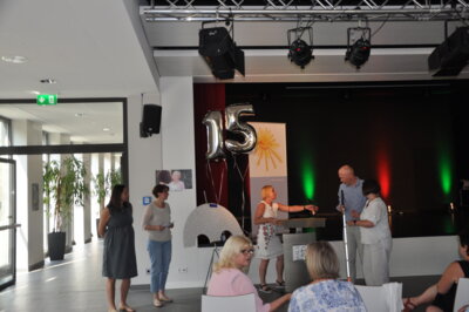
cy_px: 156
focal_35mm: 36
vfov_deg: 36.8
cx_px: 234
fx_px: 469
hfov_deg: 53.2
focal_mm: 24
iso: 400
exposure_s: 1/160
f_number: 3.8
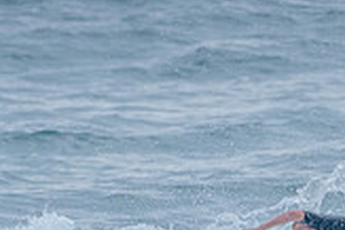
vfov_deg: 0.6
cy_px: 256
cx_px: 319
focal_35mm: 2183
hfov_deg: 0.9
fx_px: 20939
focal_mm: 500
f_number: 5.6
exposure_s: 1/1250
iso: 640
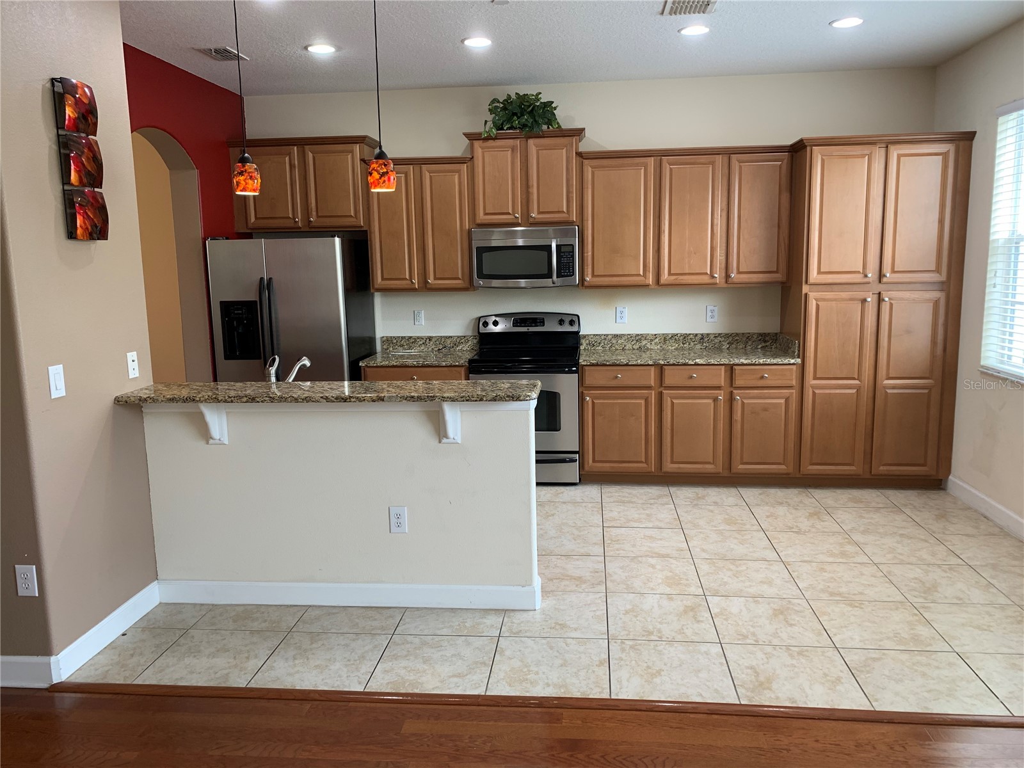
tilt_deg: -9.2
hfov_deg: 67.3
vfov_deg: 53.1
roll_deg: -0.8
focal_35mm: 26
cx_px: 512
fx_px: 769
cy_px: 384
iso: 80
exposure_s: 1/60
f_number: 1.8
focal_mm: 4.25
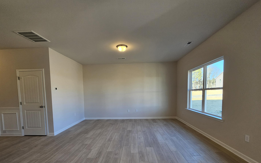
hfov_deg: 101.5
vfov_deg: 73.7
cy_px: 101
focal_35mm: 15
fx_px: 107
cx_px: 129
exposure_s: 1/120
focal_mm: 2.2
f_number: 2.2
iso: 100
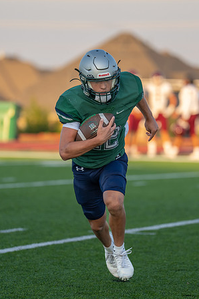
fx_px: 2827
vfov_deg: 6.0
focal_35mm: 341
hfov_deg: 4.0
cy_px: 142
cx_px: 114
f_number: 2.8
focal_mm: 185
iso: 320
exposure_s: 1/1250
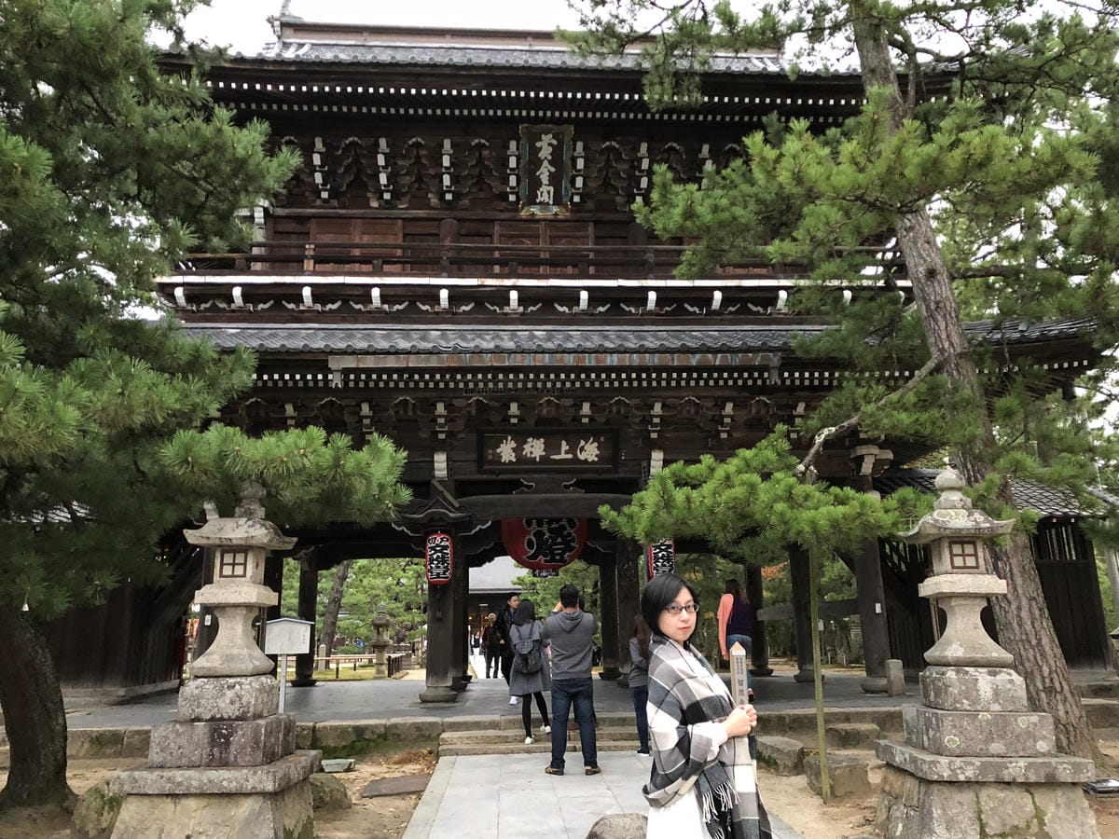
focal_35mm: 29
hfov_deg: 61.7
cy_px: 420
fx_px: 937
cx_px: 560
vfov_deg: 48.2
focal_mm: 3.99
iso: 100
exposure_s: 1/15
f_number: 1.8
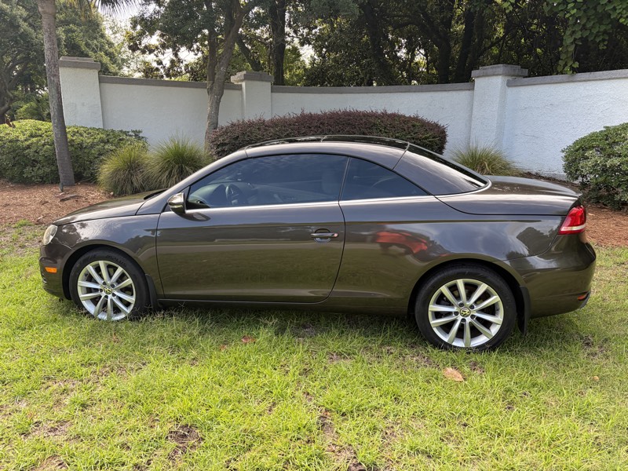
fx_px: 472
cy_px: 236
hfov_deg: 67.3
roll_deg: -1.9
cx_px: 314
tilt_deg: -11.7
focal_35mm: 26
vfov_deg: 53.1
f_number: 1.6
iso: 64
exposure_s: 1/552
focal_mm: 5.96
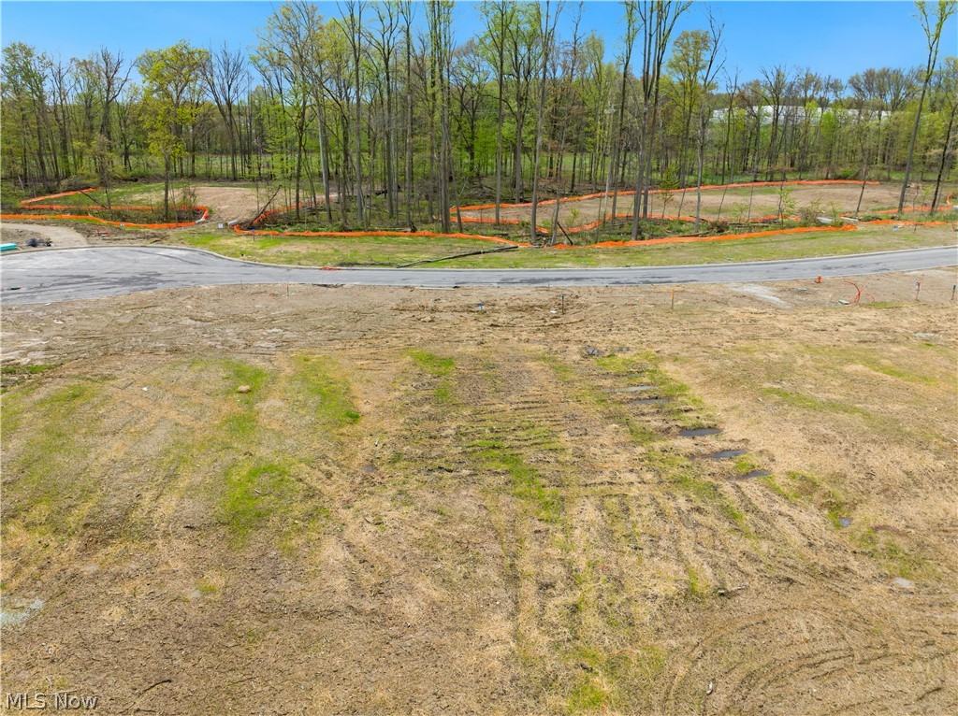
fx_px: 664
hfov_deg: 71.6
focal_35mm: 24
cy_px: 358
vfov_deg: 56.7
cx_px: 479
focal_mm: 12.29
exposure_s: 1/200
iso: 100
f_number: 2.8
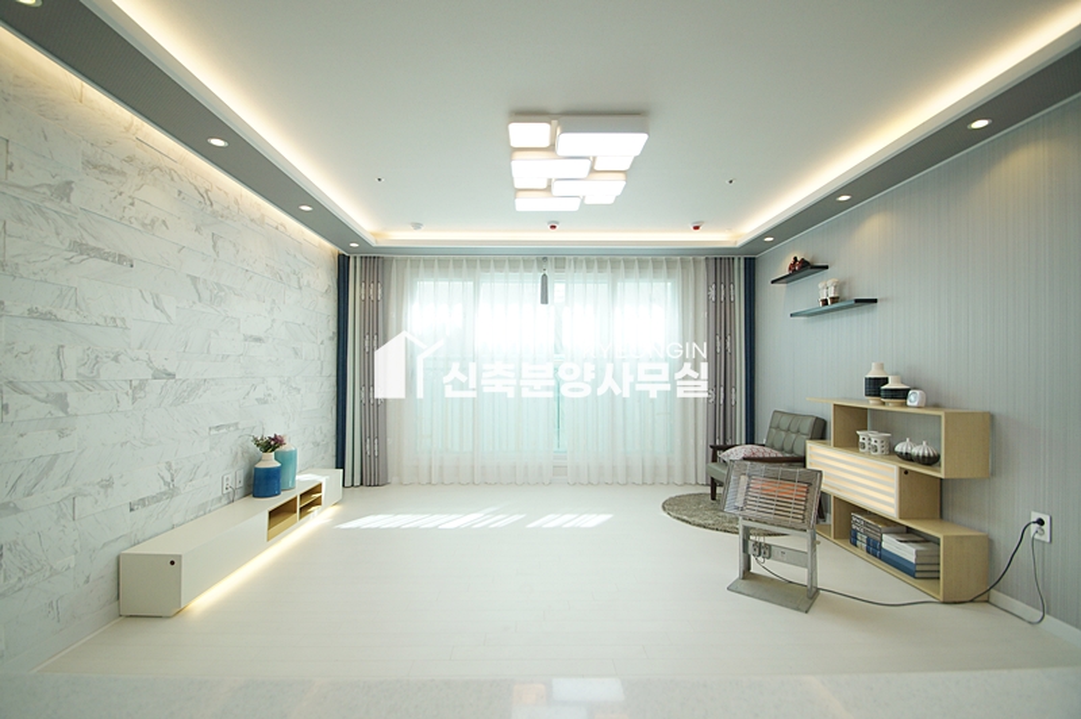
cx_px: 540
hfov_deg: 100.4
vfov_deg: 77.2
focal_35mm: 15
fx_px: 450
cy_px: 360
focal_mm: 10
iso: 400
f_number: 4
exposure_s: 1/250
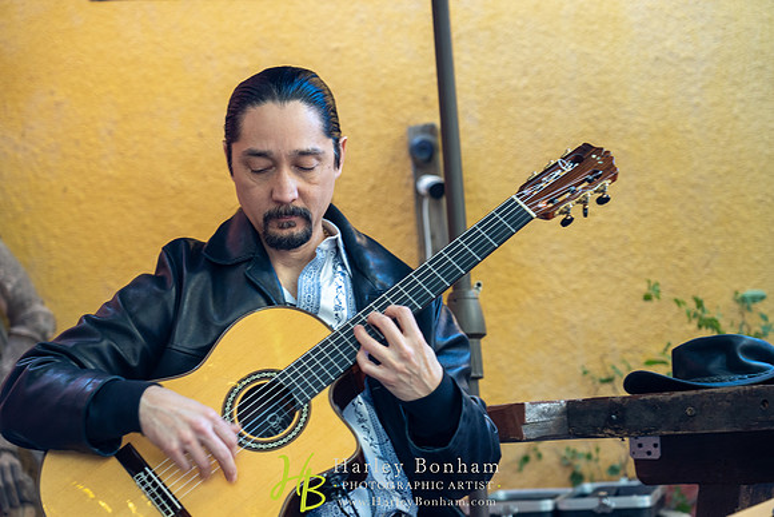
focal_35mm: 74
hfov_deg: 27.3
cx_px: 387
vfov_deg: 18.4
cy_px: 258
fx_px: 1591
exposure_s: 1/40
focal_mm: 74
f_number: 4
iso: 800
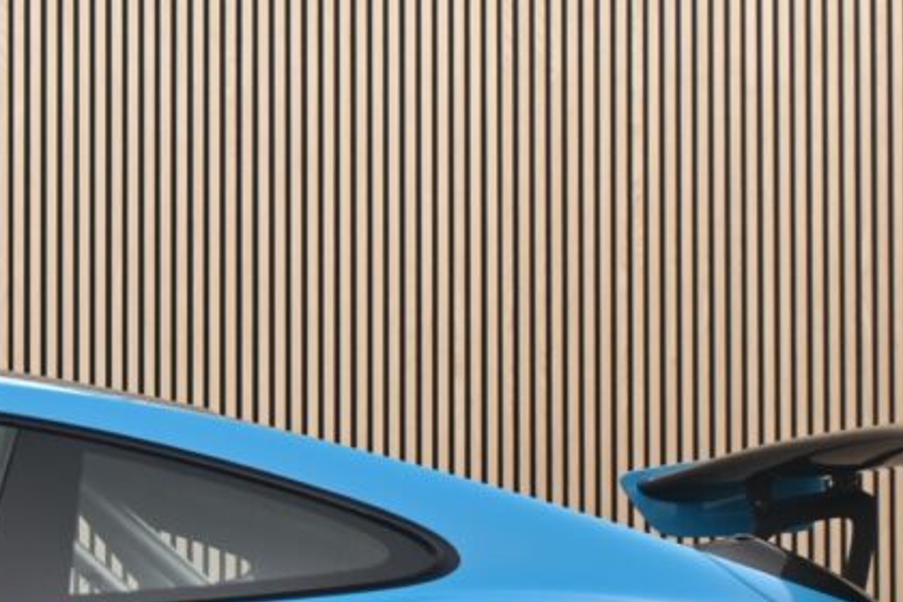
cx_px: -436
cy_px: 599
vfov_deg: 8.2
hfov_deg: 11.8
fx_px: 4189
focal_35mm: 167
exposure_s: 1/40
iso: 500
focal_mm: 27.5
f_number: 4.5
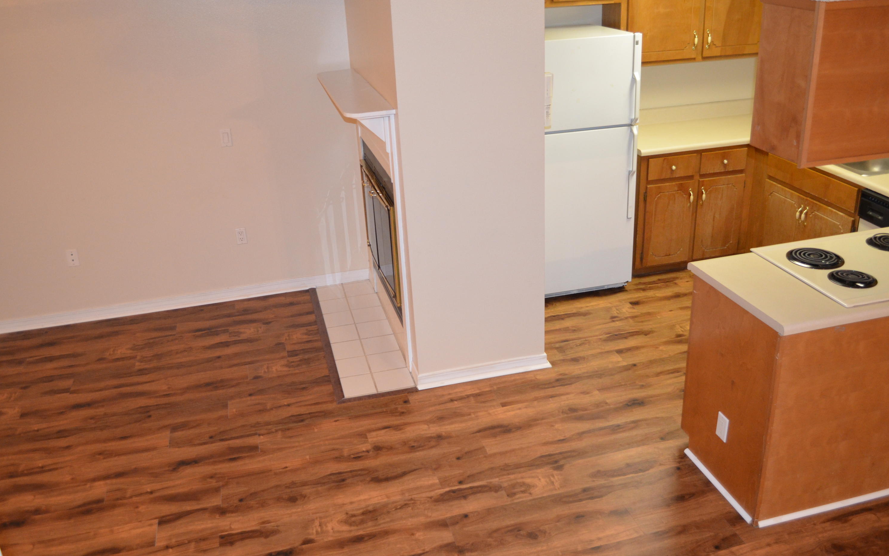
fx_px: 824
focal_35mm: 34
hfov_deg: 56.7
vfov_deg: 37.3
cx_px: 449
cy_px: 289
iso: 1600
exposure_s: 1/60
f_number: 3.8
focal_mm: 22
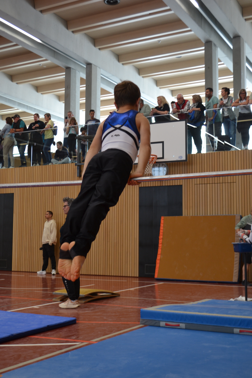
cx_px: 126
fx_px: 504
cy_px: 189
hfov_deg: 28.1
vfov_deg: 41.1
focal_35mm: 48
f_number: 4.8
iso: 400
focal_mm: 32
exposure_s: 1/50
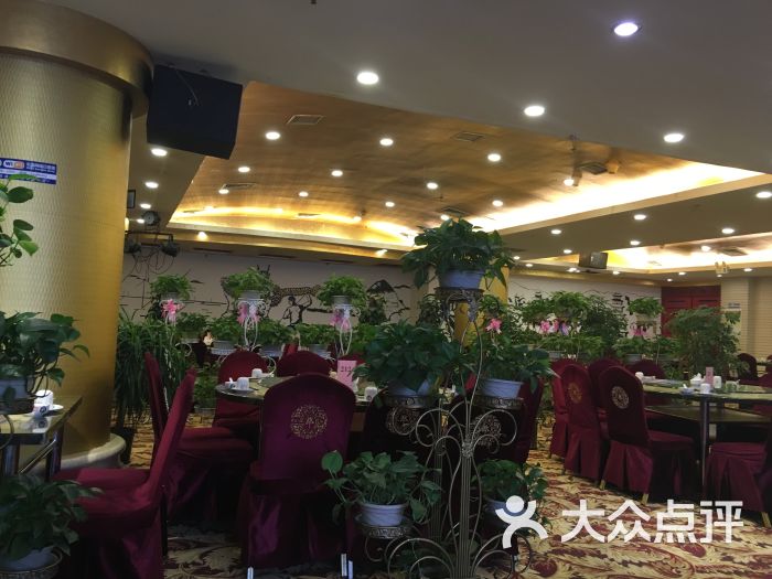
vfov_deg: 48.2
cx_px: 386
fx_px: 647
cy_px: 290
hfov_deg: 61.7
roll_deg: -3.2
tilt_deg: +3.1
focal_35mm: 29
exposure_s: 1/33
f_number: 2.2
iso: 125
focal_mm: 4.15
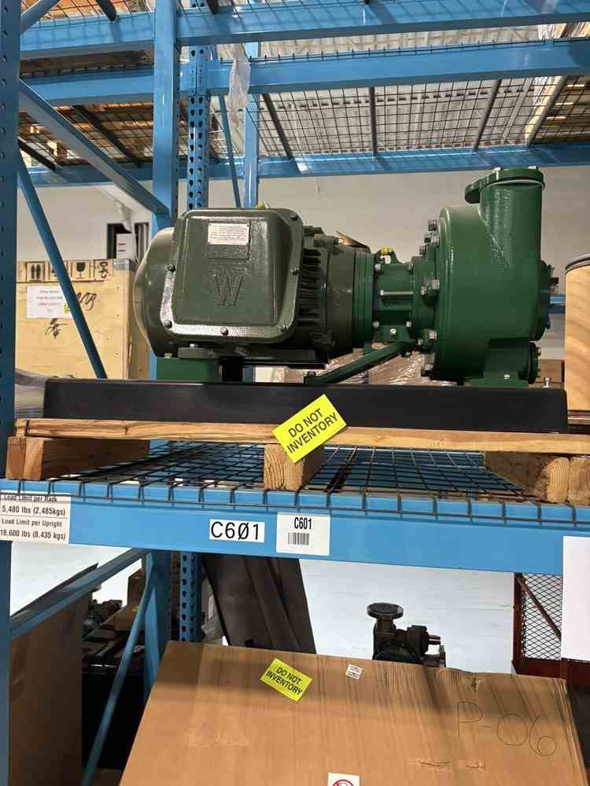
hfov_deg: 53.1
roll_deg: -3.0
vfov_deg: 67.3
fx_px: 591
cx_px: 295
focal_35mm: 26
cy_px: 393
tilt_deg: +2.8
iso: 400
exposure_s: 1/60
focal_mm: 5.96
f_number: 1.6
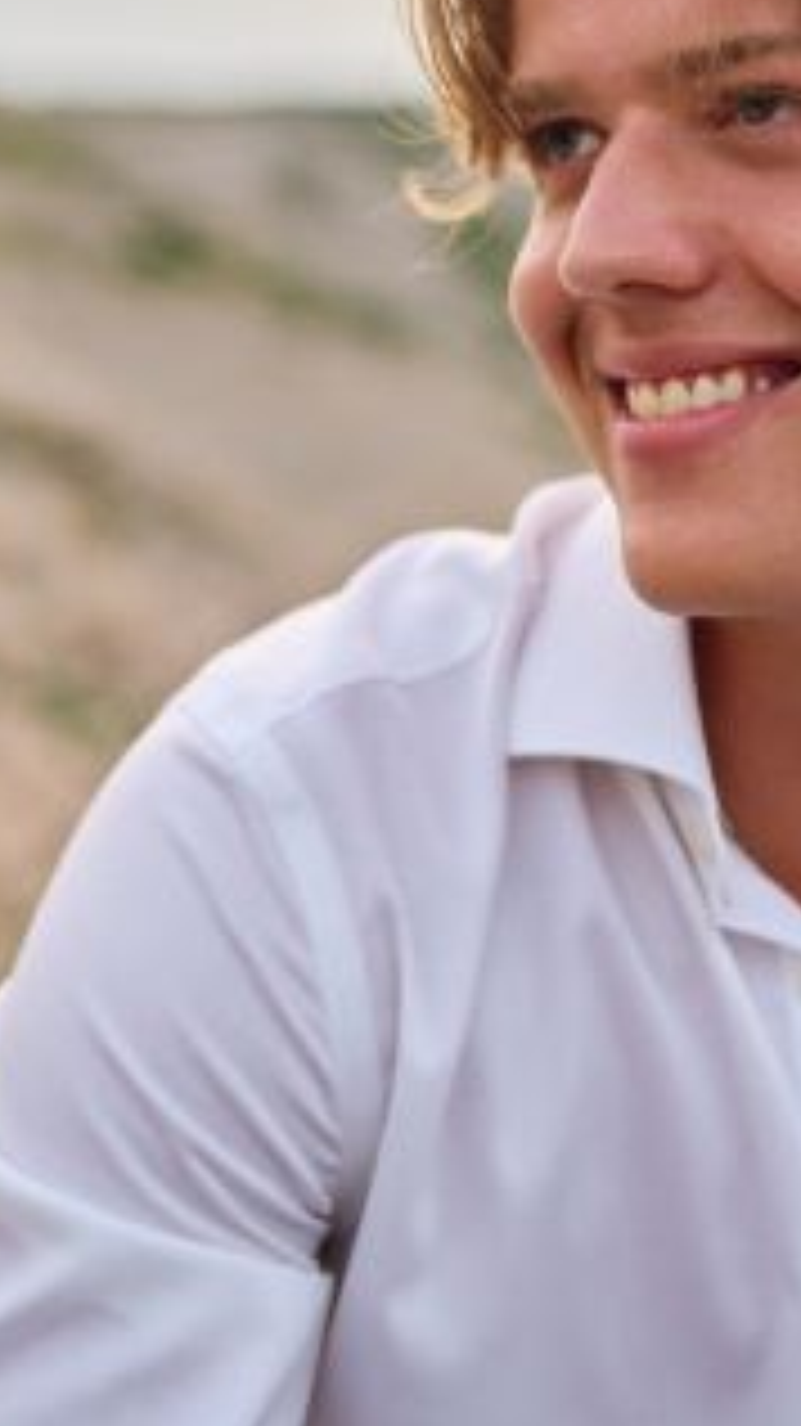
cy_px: 151
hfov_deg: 15.3
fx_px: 2949
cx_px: 670
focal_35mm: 78
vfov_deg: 26.3
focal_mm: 35
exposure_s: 1/250
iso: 100
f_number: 2
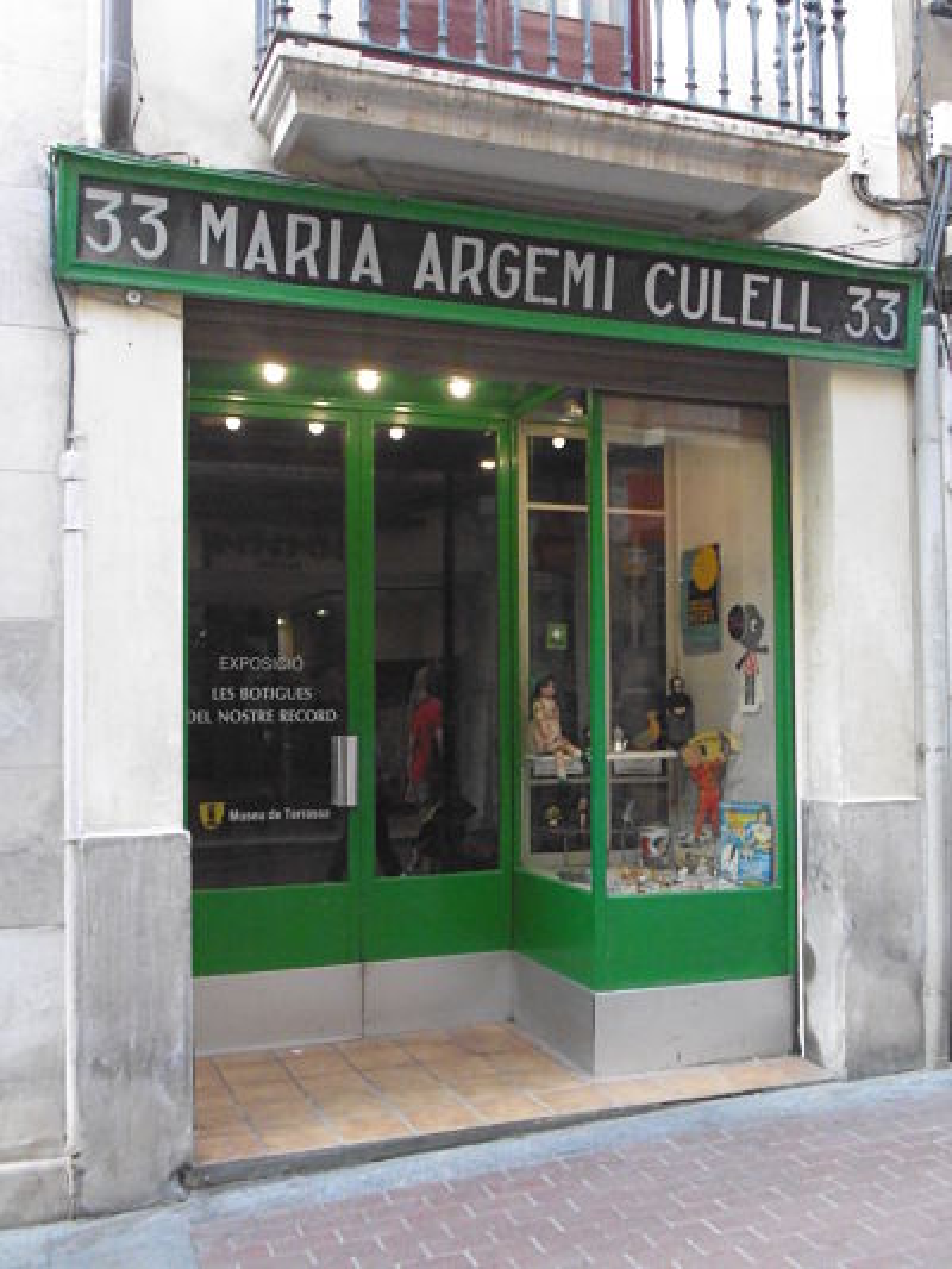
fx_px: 1283
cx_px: 476
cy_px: 634
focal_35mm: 35
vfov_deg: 52.6
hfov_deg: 40.7
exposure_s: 1/250
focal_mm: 6.4
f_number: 3.5
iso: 800
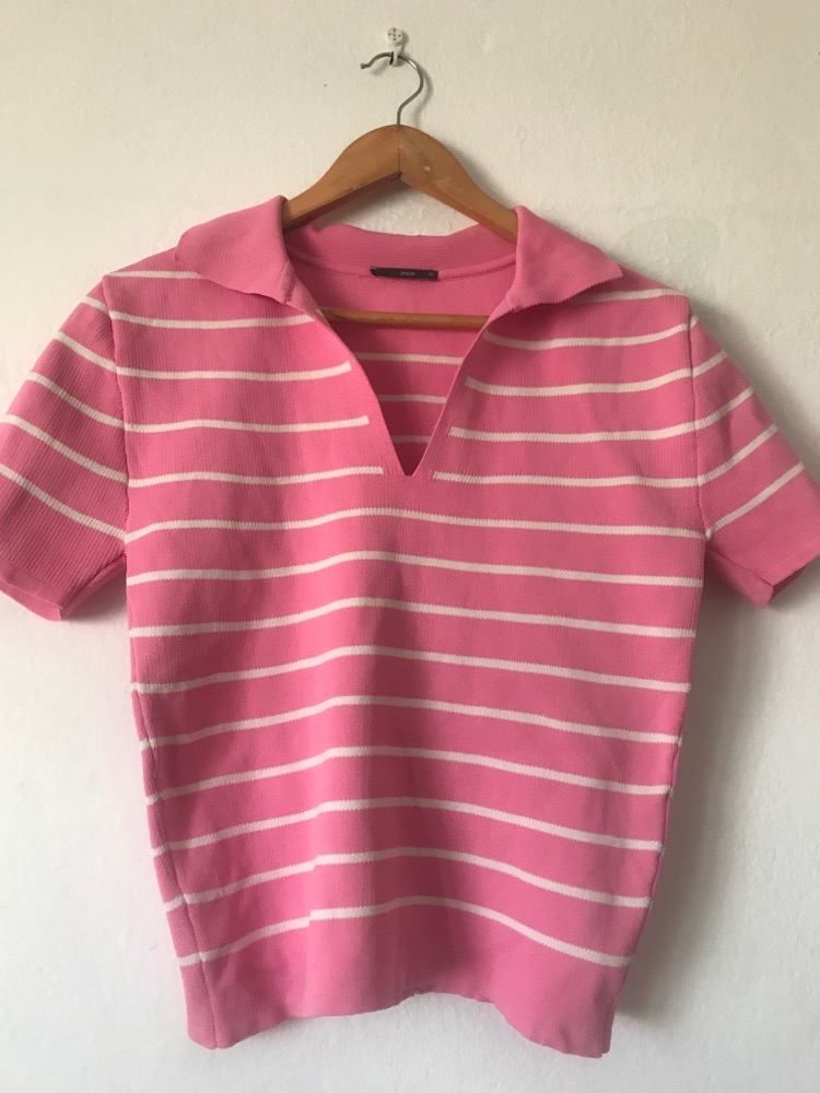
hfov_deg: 49.7
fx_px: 884
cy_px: 546
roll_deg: +2.2
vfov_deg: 63.4
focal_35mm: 28
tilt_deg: +10.5
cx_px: 410
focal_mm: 3.99
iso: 40
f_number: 1.8
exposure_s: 1/25
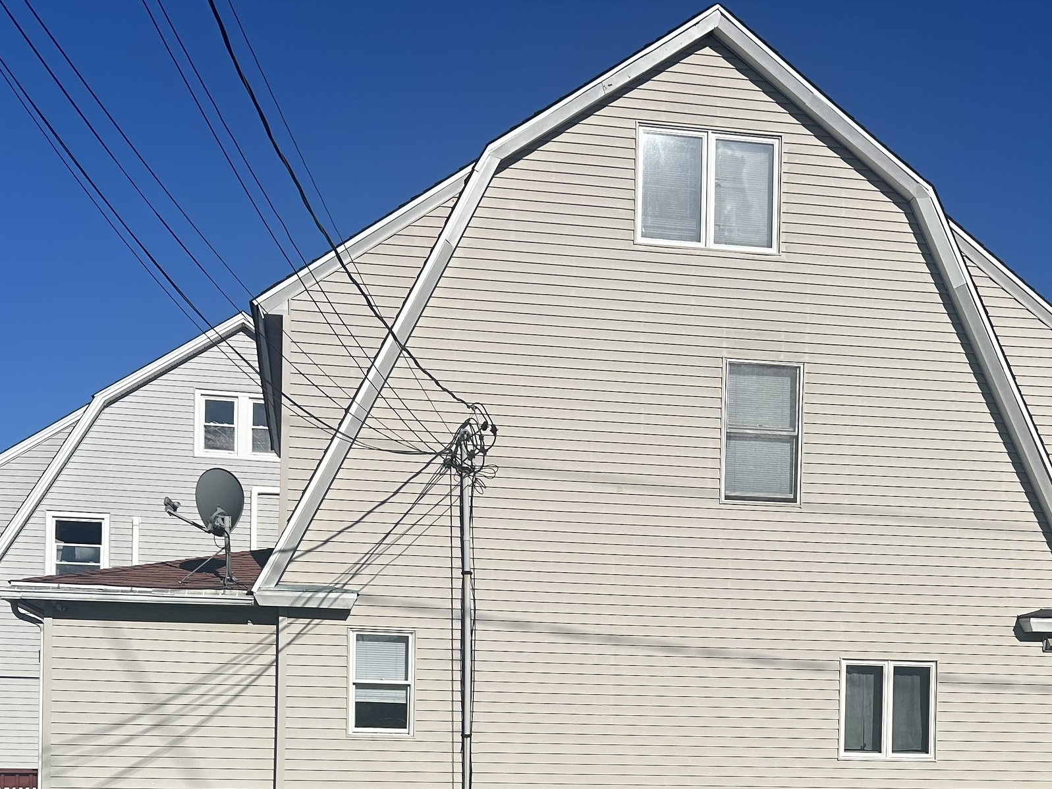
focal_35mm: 50
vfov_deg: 27.8
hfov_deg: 38.1
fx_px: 1520
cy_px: 740
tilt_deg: +0.0
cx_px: 580
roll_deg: +0.3
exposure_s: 1/10309
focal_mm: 5.7
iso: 50
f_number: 1.5
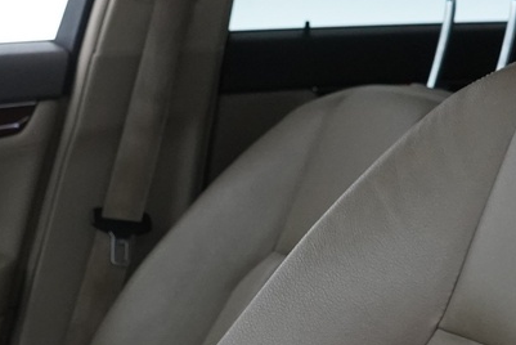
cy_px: 315
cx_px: 151
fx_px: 1621
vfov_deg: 12.1
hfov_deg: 18.0
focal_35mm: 113
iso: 3200
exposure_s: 1/60
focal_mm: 28
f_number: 3.5
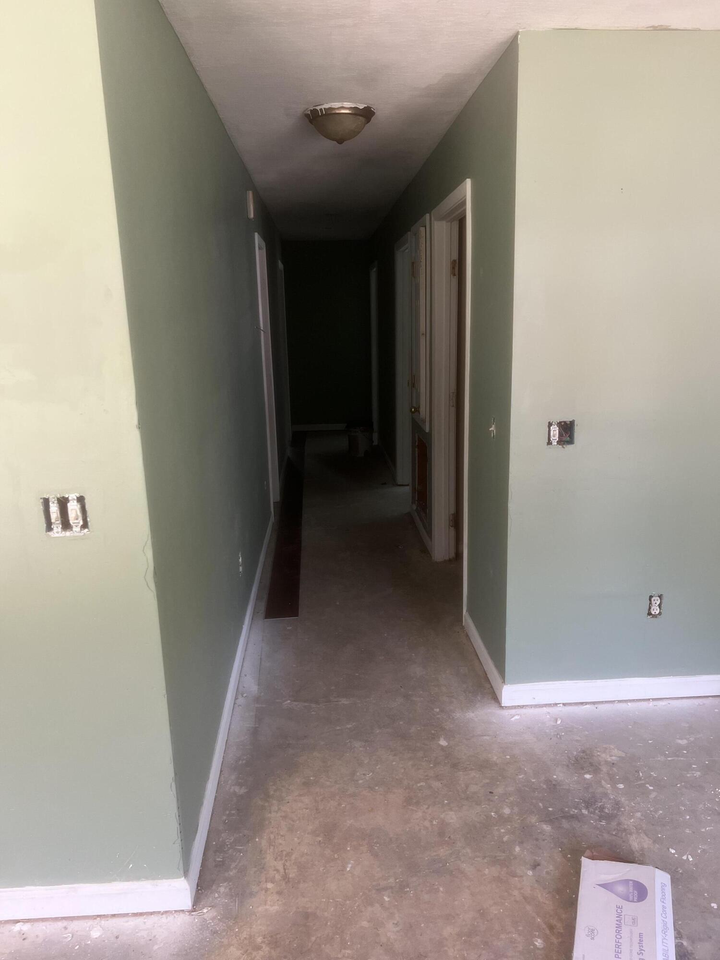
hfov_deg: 53.1
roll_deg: +0.8
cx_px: 360
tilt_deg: -12.4
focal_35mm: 26
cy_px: 480
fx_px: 721
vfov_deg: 67.3
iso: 160
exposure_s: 1/60
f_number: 1.5
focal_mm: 5.7
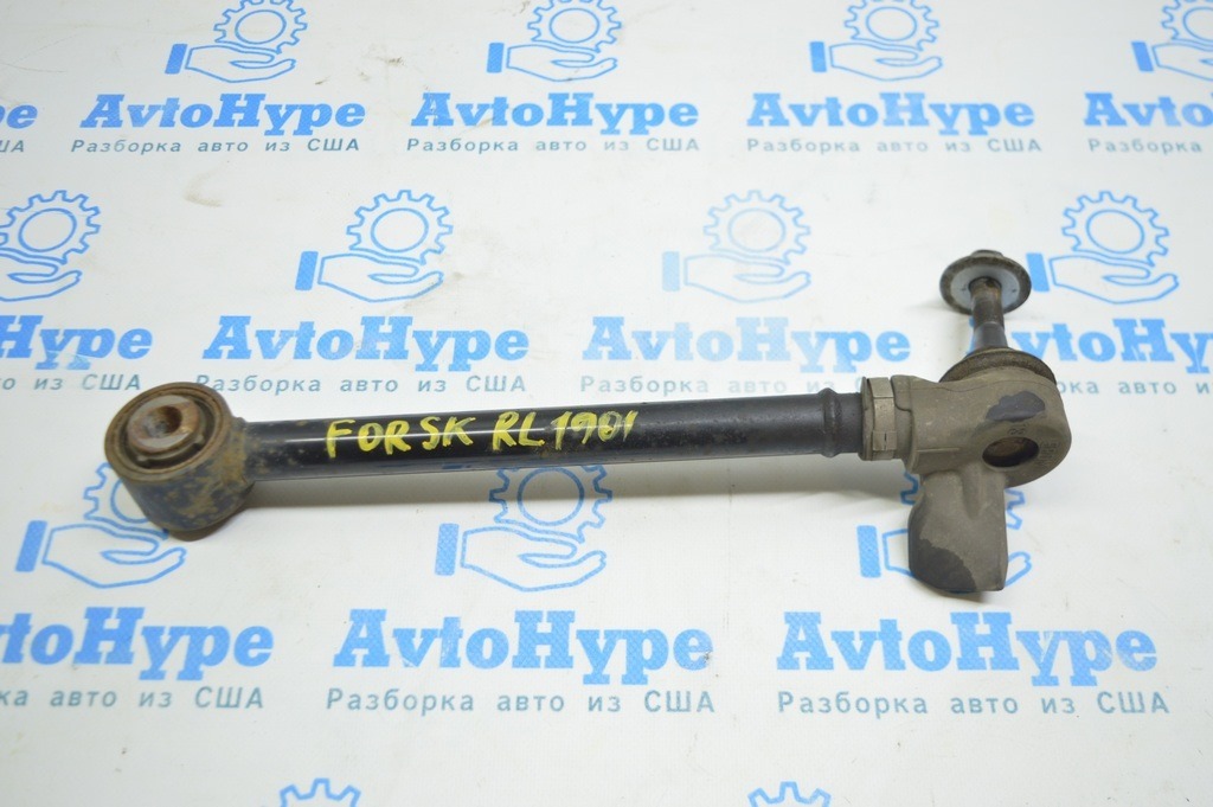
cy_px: 404
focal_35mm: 36
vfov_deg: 36.8
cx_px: 606
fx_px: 1212
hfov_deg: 53.2
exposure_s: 1/40
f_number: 4
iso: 400
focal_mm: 24
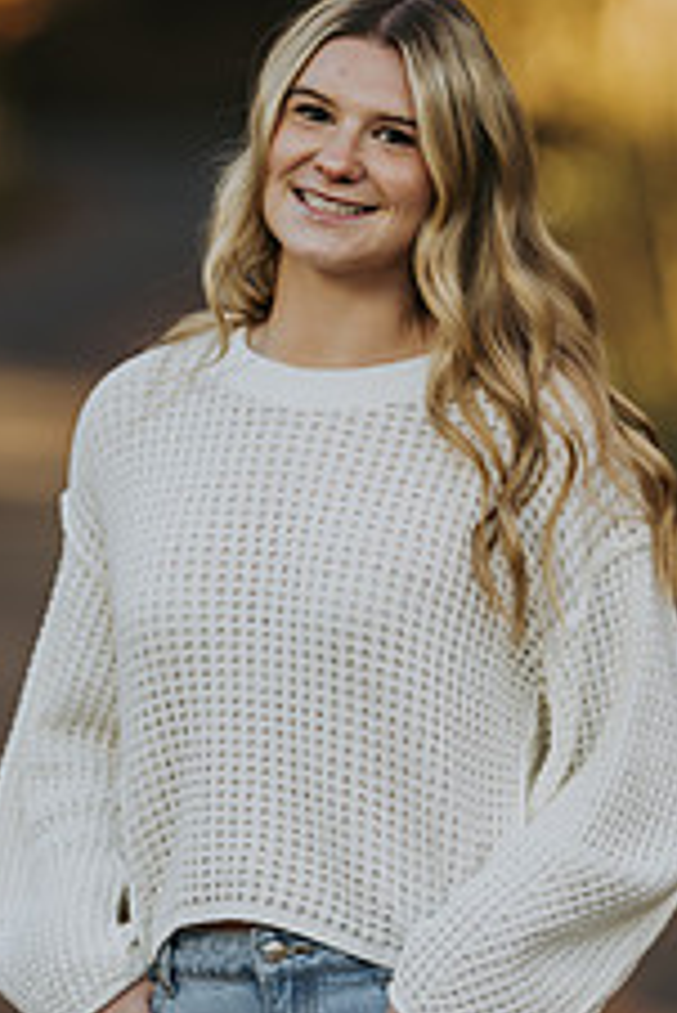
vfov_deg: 7.7
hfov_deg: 5.1
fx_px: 7576
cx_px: 350
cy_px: 601
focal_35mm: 269
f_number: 1.8
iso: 250
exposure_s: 1/500
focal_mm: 135
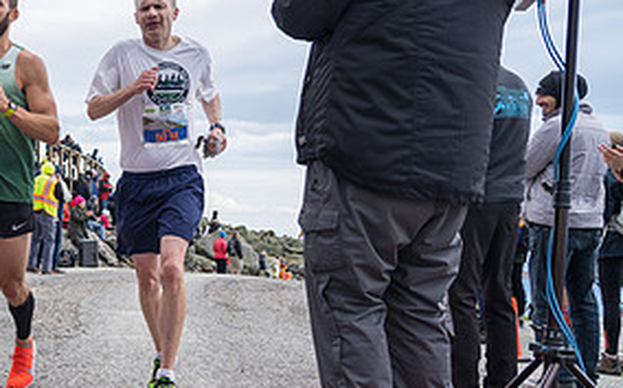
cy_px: 172
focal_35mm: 50
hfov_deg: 37.1
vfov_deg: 25.8
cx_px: 35
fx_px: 848
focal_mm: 24
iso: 200
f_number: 4
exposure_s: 1/1000
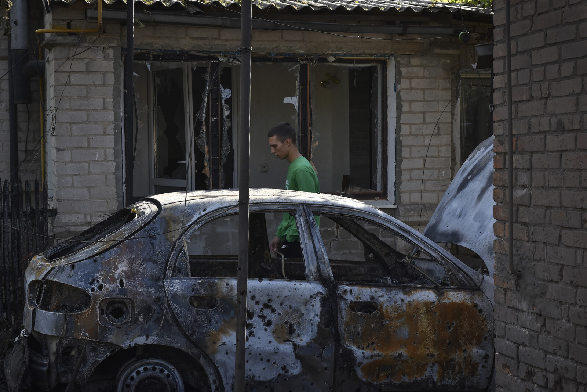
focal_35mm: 68
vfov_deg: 20.2
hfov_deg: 29.9
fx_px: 1101
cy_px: 196
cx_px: 294
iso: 400
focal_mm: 45
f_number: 6.3
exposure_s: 1/800
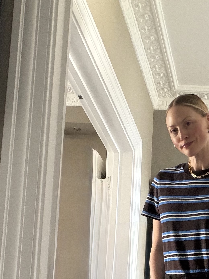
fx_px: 539
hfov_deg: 21.7
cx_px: 162
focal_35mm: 67
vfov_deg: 27.0
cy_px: 294
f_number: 1.9
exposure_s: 1/60
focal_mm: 2.71
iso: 250
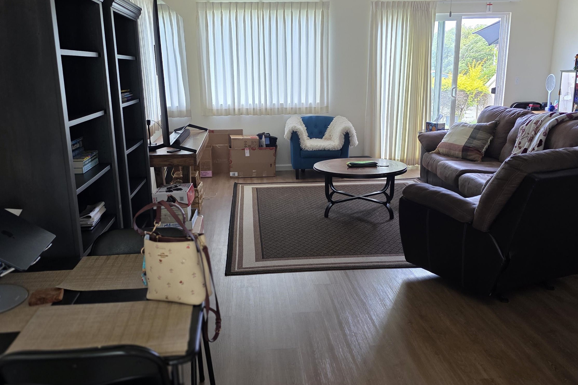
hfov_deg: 57.2
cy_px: 205
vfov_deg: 40.0
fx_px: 530
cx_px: 274
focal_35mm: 33
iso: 320
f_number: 1.7
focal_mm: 6.3
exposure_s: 1/120
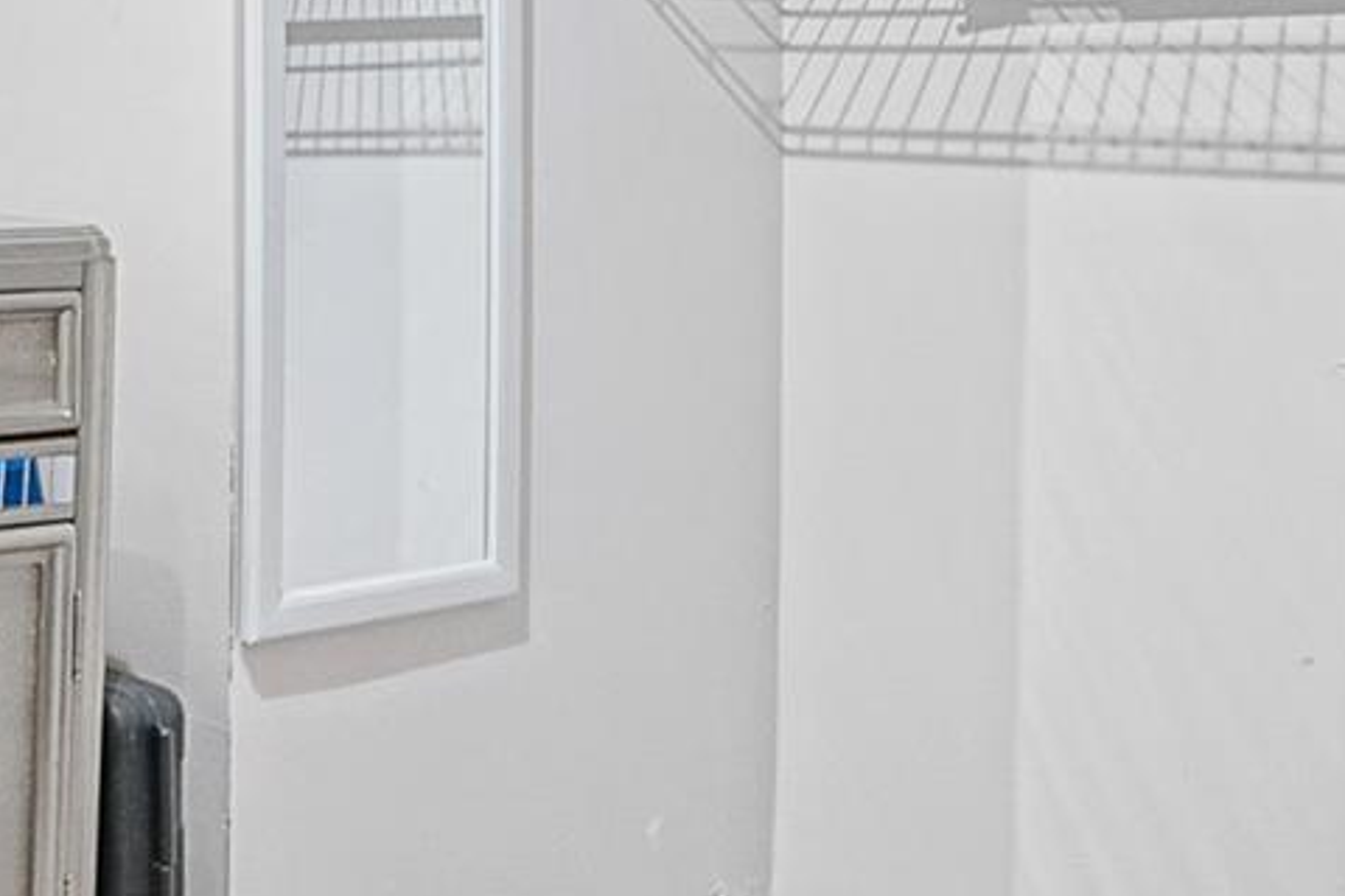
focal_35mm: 50
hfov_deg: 28.8
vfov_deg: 26.3
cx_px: -569
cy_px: 126
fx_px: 1868
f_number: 4
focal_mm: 10
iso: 250
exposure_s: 1/20
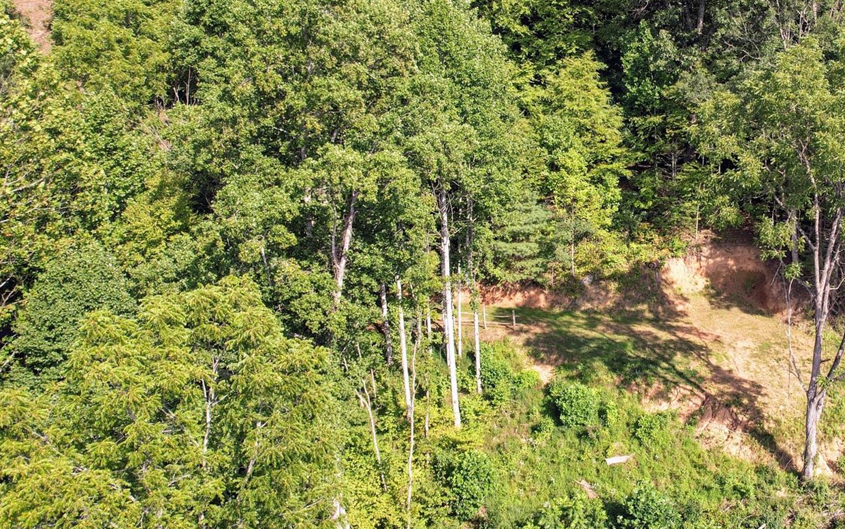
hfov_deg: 49.7
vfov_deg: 34.4
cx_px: 673
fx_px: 852
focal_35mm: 37
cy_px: 216
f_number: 2.8
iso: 100
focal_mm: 8.38
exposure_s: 1/725
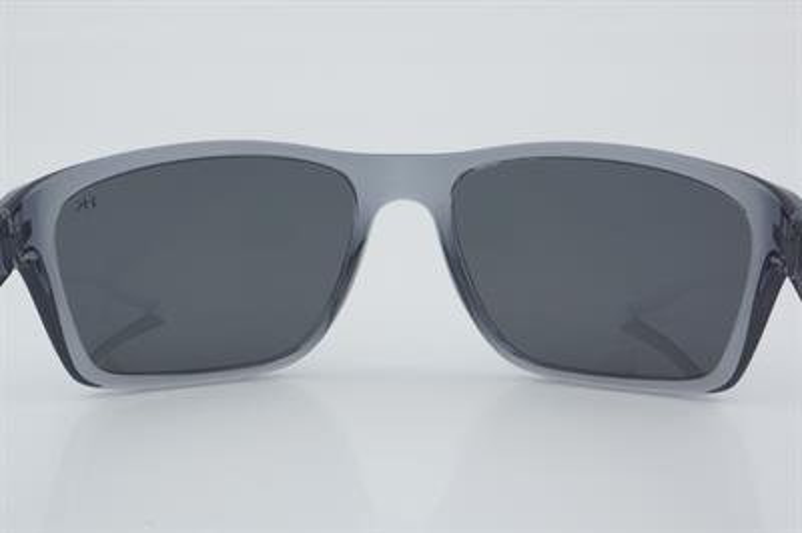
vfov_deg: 16.5
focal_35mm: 82
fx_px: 1836
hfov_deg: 24.6
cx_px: 401
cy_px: 266
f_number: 32
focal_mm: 55
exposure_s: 1/4
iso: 100
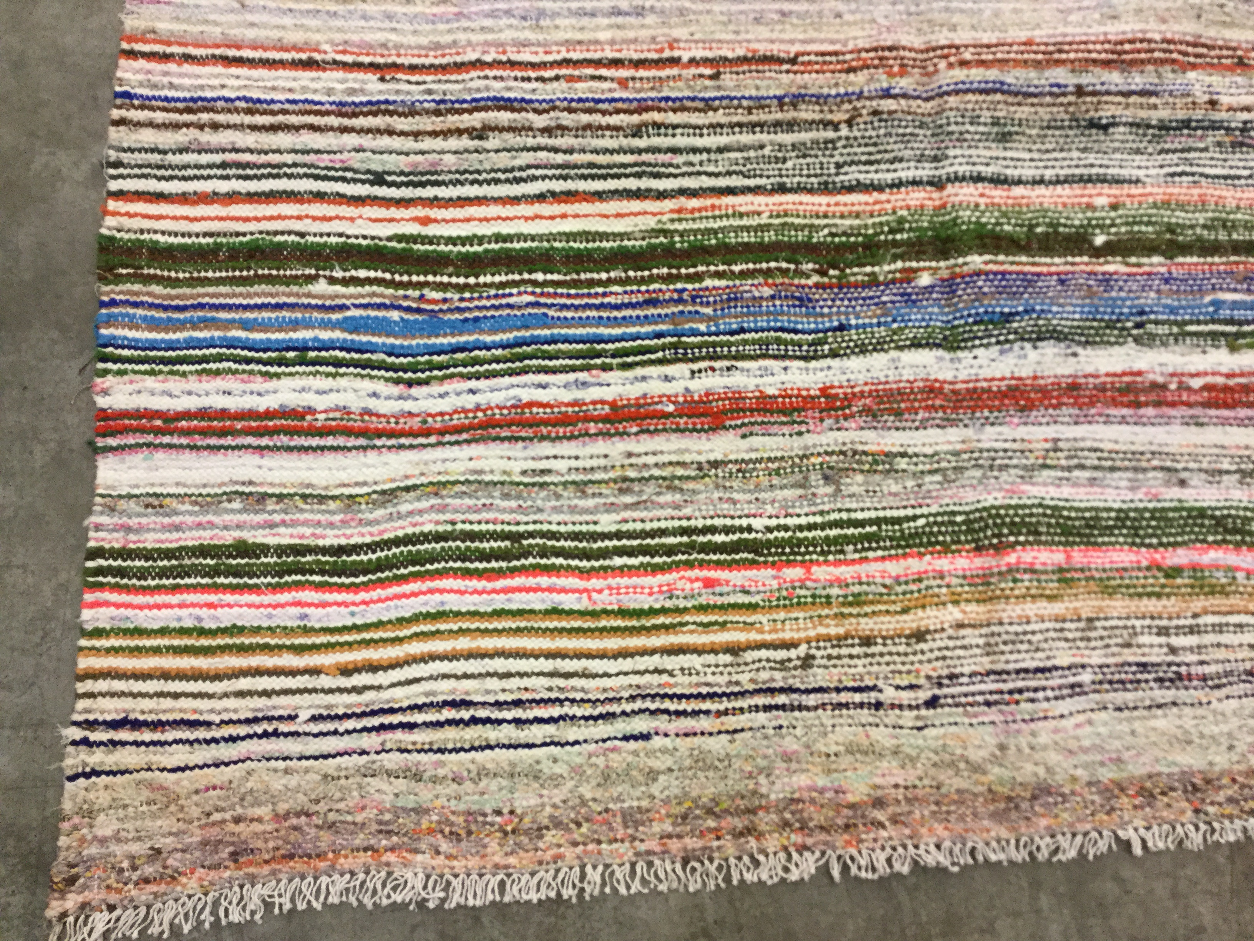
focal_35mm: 31
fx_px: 1123
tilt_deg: -78.2
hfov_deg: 58.4
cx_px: 627
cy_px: 470
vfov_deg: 45.4
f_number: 2.4
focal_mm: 3.3
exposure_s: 1/30
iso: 125
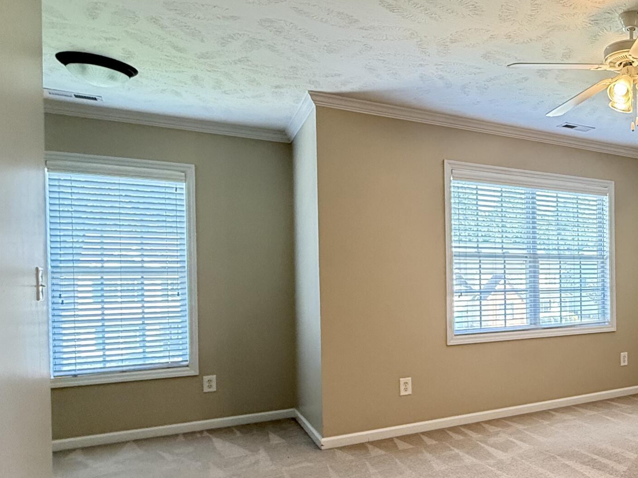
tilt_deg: +0.3
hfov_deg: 50.8
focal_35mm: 30
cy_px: 288
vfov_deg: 46.5
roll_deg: +1.1
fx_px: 553
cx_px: 608
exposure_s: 1/120
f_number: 2.2
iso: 500
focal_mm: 2.22
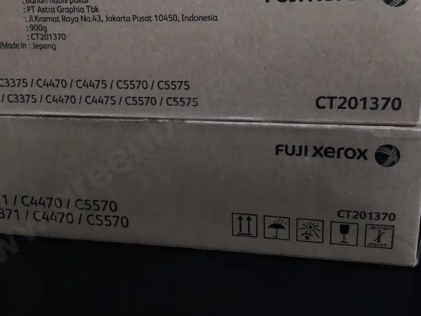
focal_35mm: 39
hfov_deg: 47.8
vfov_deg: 36.3
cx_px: 204
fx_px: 474
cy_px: 97
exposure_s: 1/120
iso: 250
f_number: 2
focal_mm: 2.87
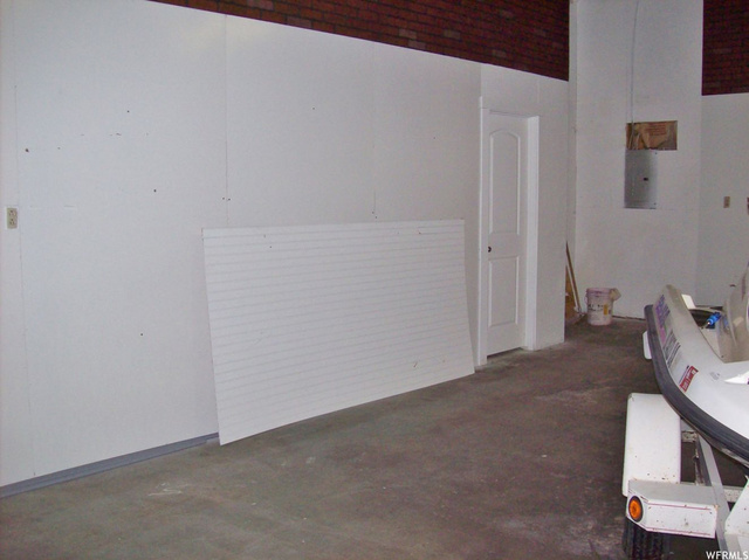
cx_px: 374
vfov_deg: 39.6
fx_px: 778
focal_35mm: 36
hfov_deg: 51.4
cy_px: 280
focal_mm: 6
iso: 200
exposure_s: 1/64
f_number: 2.7
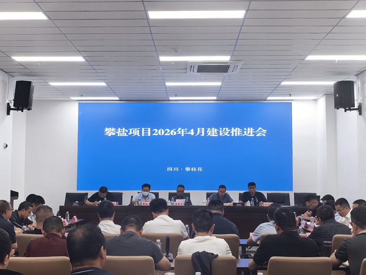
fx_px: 476
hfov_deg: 42.1
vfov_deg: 32.2
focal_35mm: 45
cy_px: 138
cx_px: 183
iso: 320
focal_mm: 8.5
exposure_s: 1/60
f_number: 4
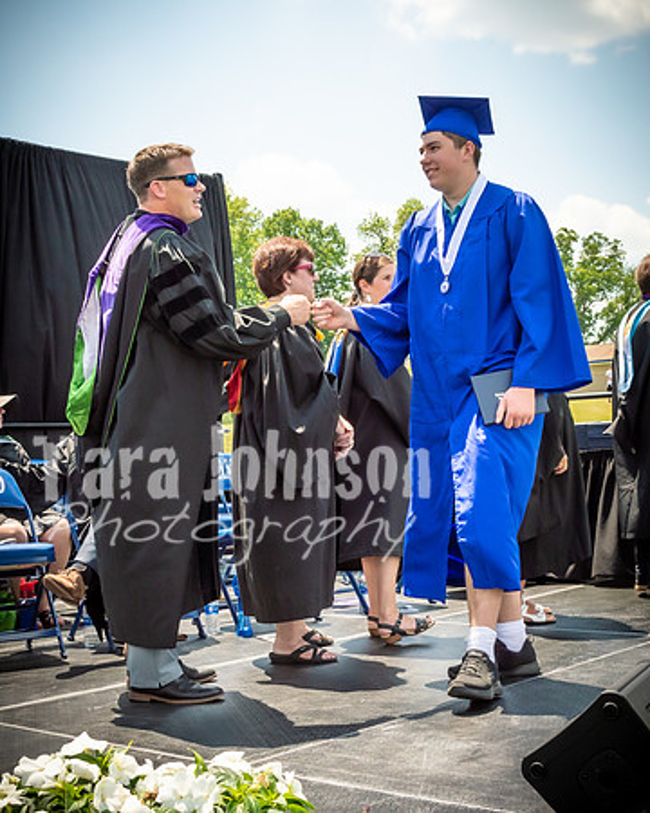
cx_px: 339
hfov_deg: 29.7
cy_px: 414
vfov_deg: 36.7
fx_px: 1226
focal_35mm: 51
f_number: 7.1
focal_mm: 20
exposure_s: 1/800
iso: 200
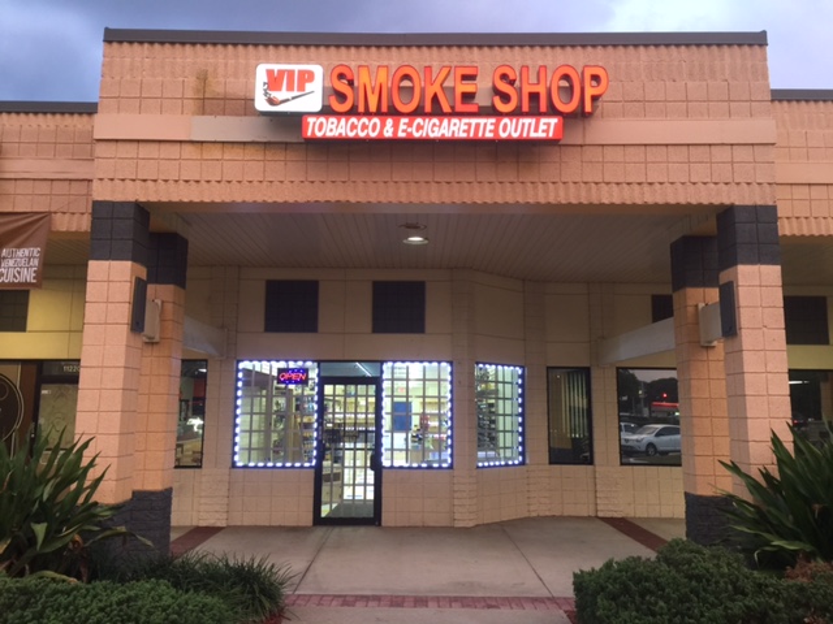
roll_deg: -1.6
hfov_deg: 61.7
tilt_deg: +8.9
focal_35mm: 29
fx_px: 698
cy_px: 312
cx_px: 416
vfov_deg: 48.2
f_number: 2.2
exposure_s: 1/15
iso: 32
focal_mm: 4.15
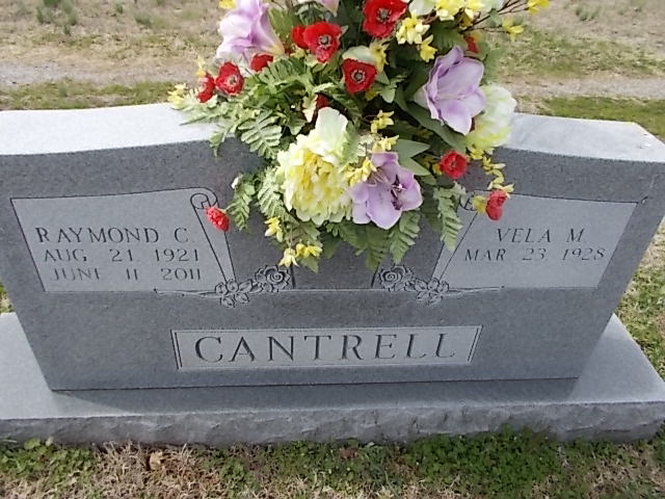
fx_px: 499
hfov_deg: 67.3
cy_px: 250
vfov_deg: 53.1
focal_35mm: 26
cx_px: 332
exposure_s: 1/100
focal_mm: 4.6
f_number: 8
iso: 80
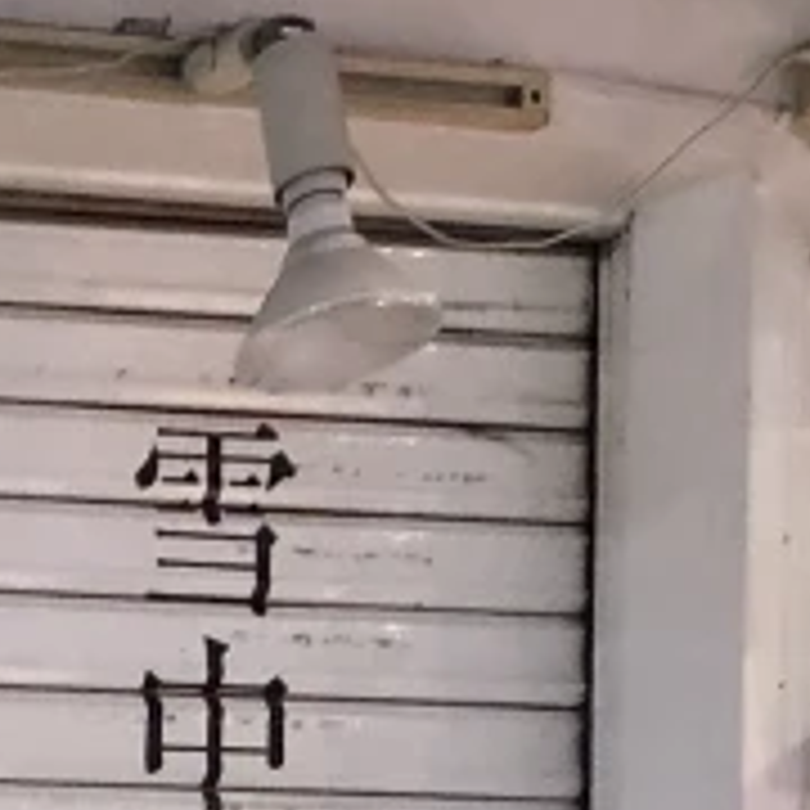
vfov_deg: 9.4
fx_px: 4368
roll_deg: +1.5
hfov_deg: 9.0
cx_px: -1476
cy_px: 1935
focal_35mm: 165
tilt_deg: -4.2
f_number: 1.8
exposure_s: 1/15
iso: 40
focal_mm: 4
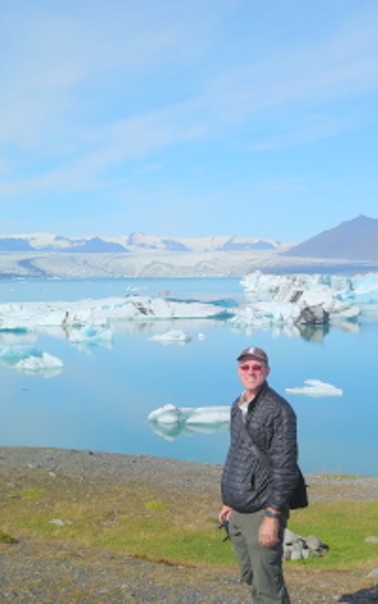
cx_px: 247
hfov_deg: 27.3
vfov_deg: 42.5
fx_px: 775
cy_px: 354
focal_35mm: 47
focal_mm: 4.73
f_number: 2.2
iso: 140
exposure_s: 1/100
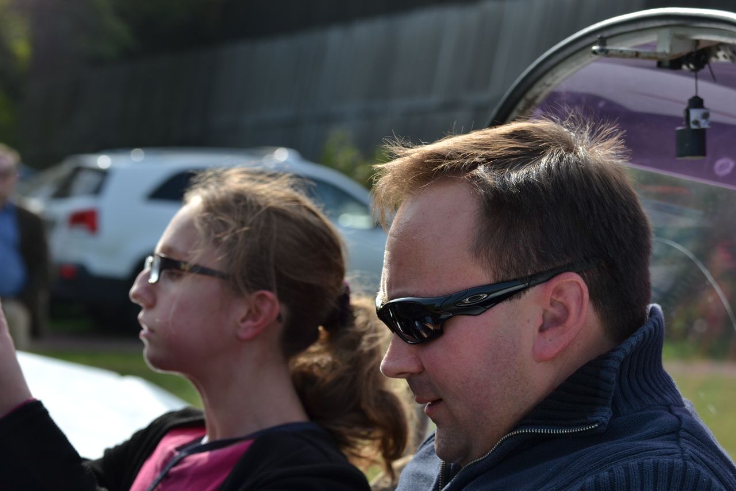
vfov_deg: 13.0
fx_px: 2146
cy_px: 246
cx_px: 368
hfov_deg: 19.5
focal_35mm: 105
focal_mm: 70
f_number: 7.1
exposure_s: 1/200
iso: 100
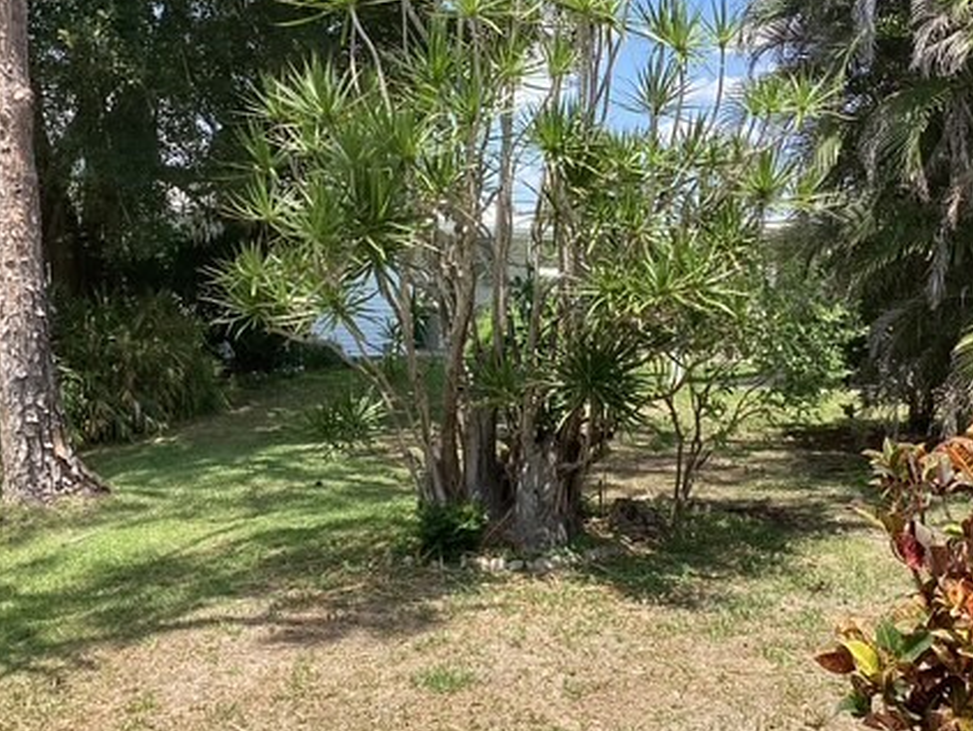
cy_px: 408
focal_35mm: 47
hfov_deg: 40.4
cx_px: 526
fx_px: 1322
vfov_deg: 30.9
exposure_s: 1/691
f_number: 2.4
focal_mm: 3.3
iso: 25
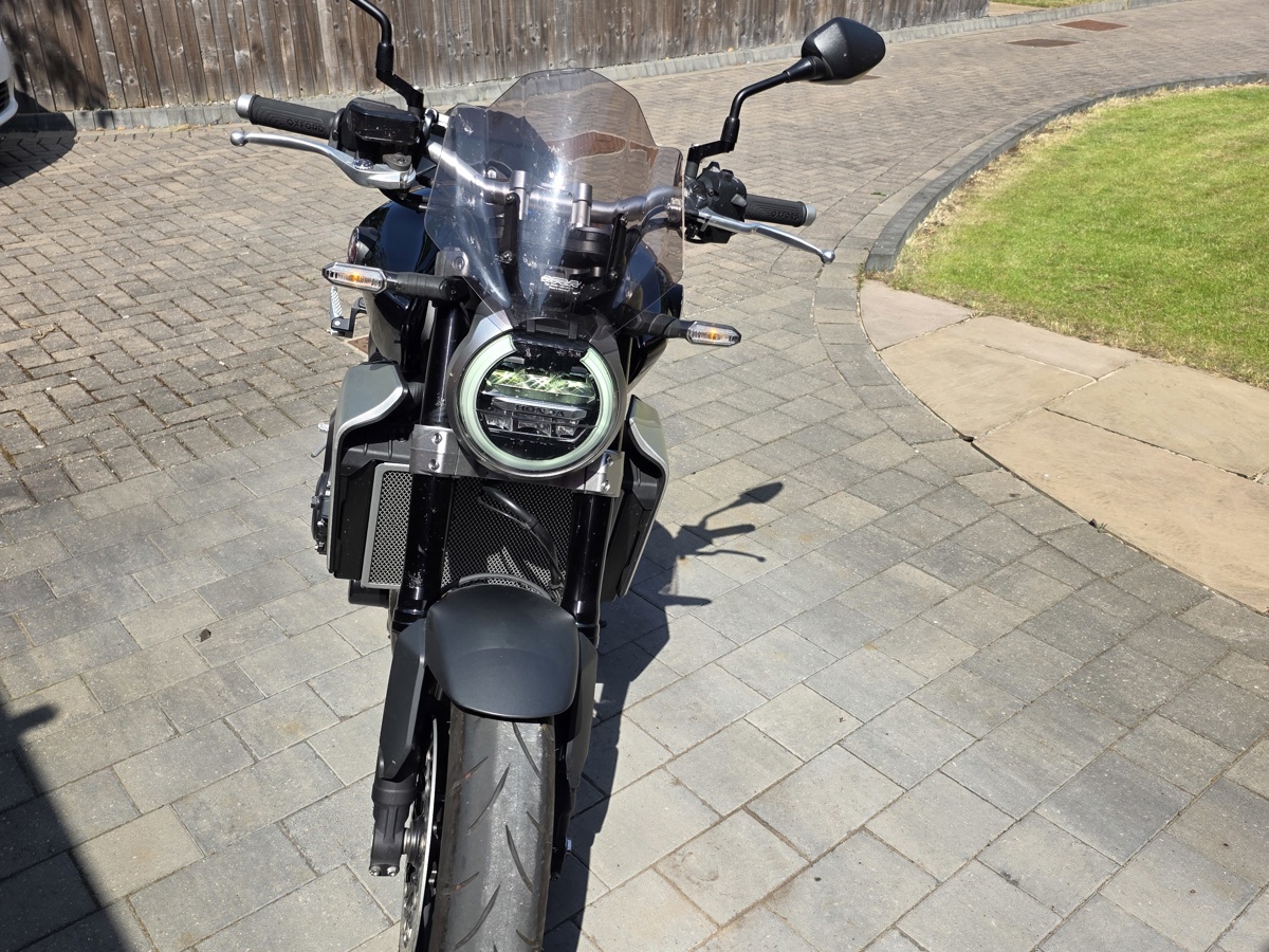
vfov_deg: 58.9
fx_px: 843
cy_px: 476
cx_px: 634
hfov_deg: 73.9
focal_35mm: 23
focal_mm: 6.25
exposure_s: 1/4237
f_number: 1.7
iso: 80
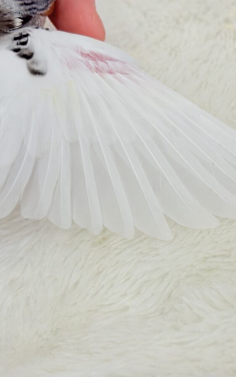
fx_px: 761
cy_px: 189
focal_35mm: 74
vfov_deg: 27.8
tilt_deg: -47.8
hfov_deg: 17.6
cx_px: 158
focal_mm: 5.96
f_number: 1.6
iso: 80
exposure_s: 1/173
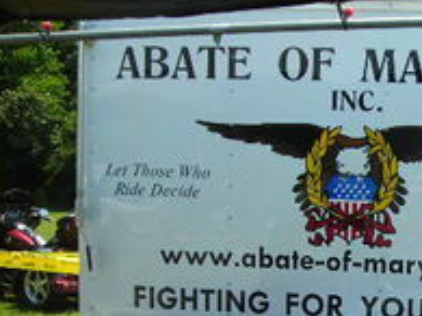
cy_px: 271
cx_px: 396
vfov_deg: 18.6
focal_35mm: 78
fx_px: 950
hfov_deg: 24.2
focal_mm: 6.3
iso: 50
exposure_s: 1/282
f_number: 3.2
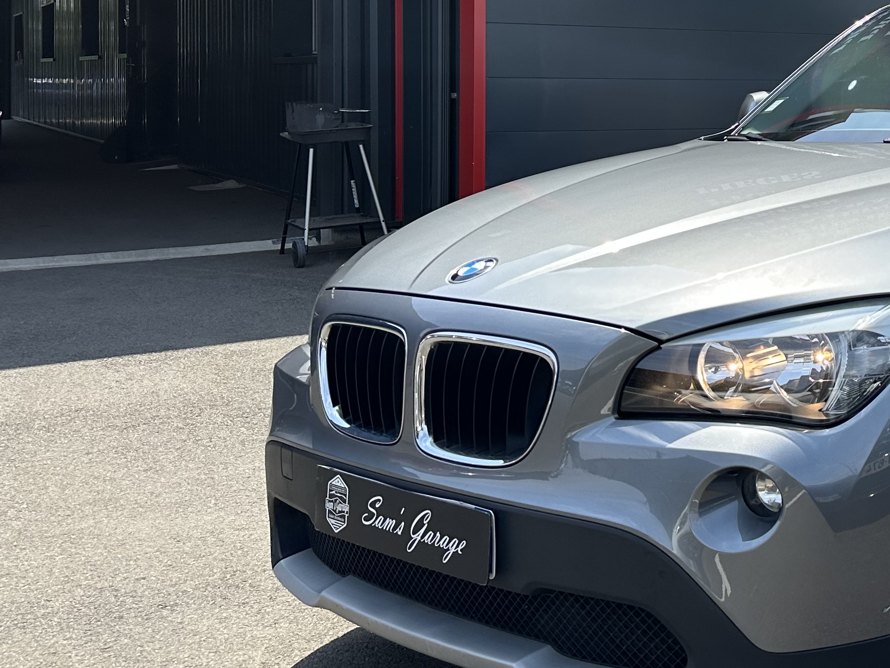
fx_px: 1414
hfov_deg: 31.6
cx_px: 938
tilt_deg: -2.2
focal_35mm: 55
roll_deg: -1.0
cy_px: 91
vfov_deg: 25.9
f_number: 1.78
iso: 80
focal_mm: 6.86
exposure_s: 1/2967
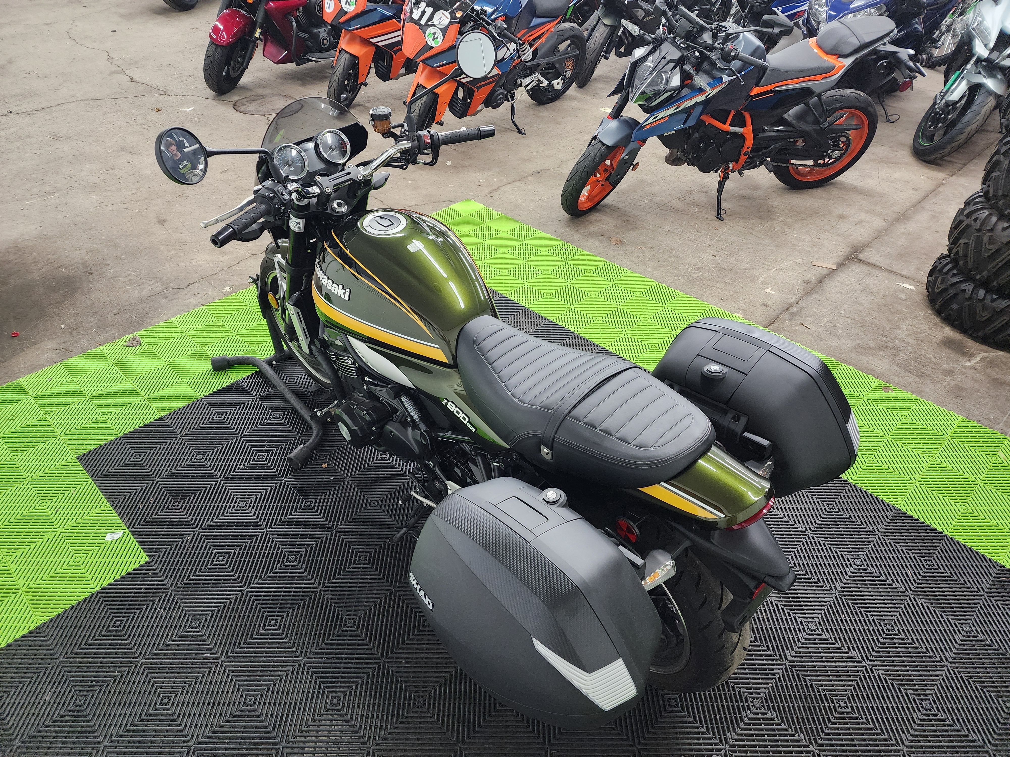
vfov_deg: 58.9
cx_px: 505
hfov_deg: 73.9
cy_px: 378
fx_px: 671
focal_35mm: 23
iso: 640
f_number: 1.8
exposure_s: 1/120
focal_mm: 6.4
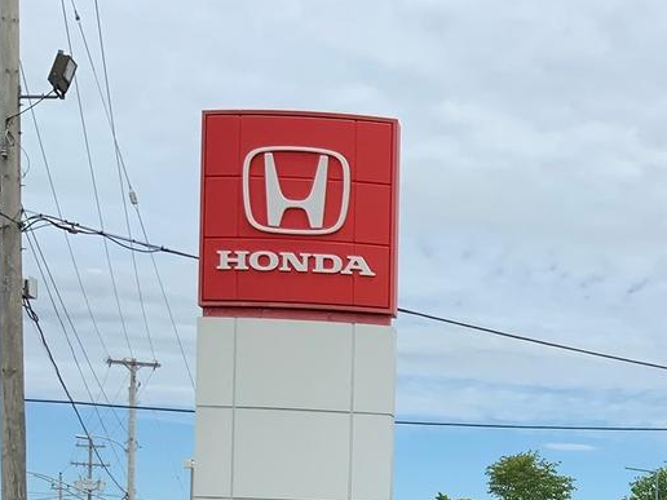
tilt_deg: -1.2
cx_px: 646
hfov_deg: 25.8
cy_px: 606
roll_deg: -2.8
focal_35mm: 72
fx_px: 1387
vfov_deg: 19.2
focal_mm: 3
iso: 20
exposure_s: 1/2801
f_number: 1.8
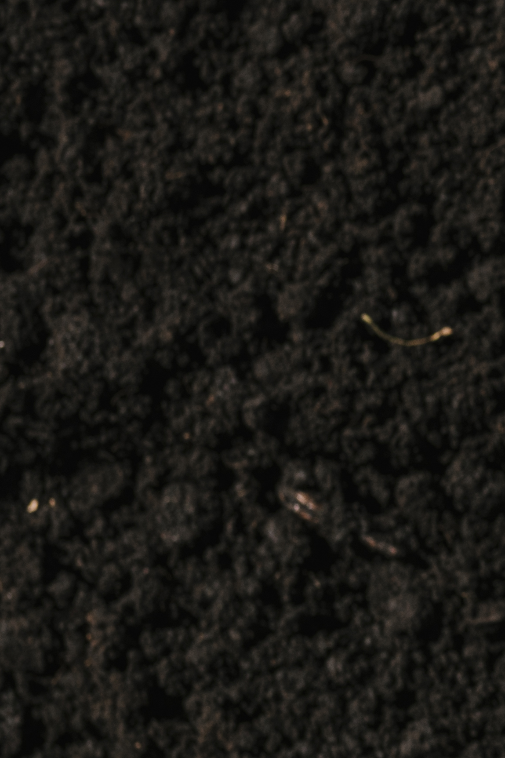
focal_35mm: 183
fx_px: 3846
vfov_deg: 11.2
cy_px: 582
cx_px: 1285
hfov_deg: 7.0
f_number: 5.6
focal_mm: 35
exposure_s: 1/800
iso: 100
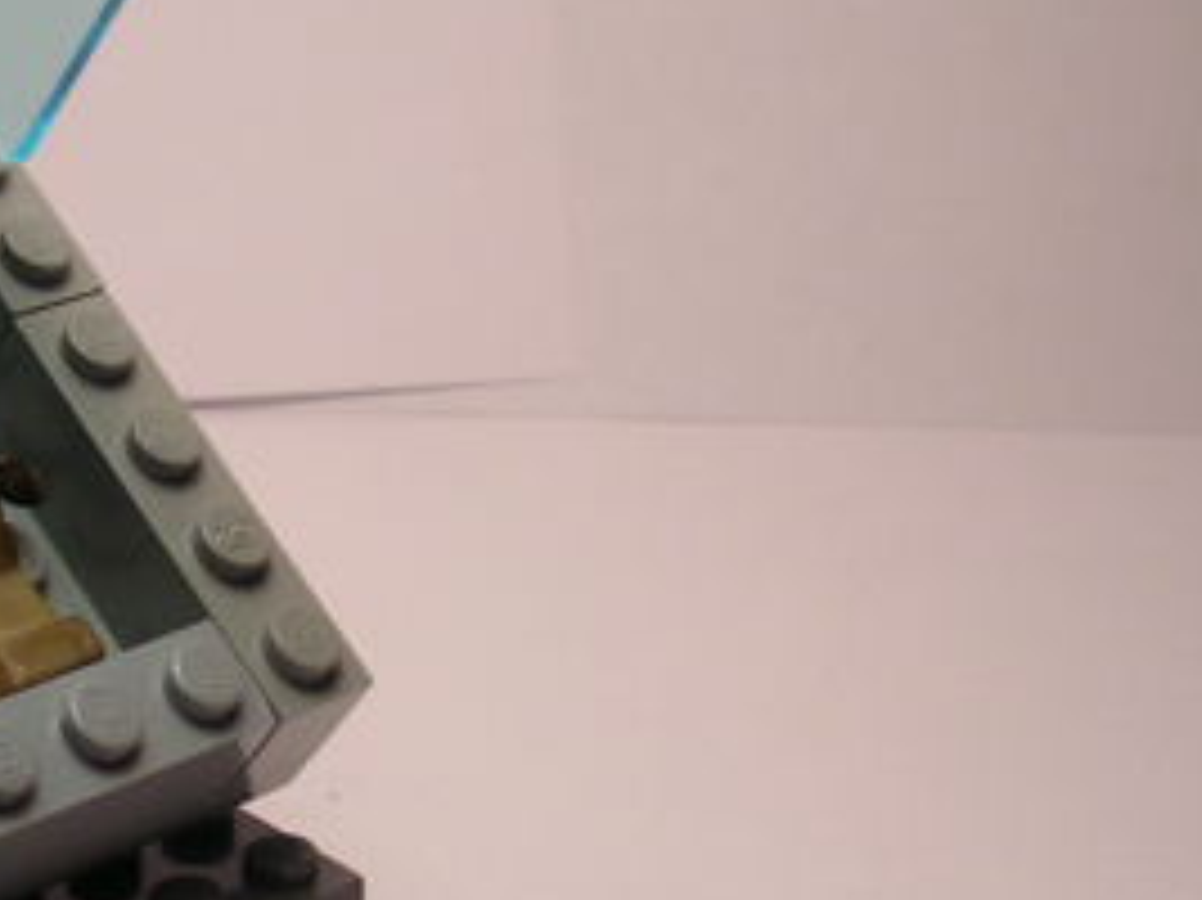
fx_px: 3158
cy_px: 594
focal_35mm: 91
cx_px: 306
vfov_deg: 16.2
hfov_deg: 21.4
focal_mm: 5.8
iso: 100
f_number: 2.8
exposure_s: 1/104
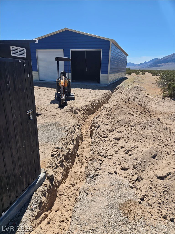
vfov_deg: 73.9
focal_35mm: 23
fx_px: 155
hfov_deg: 58.9
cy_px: 117
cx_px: 88
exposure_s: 1/2921
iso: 32
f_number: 1.8
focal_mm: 5.4
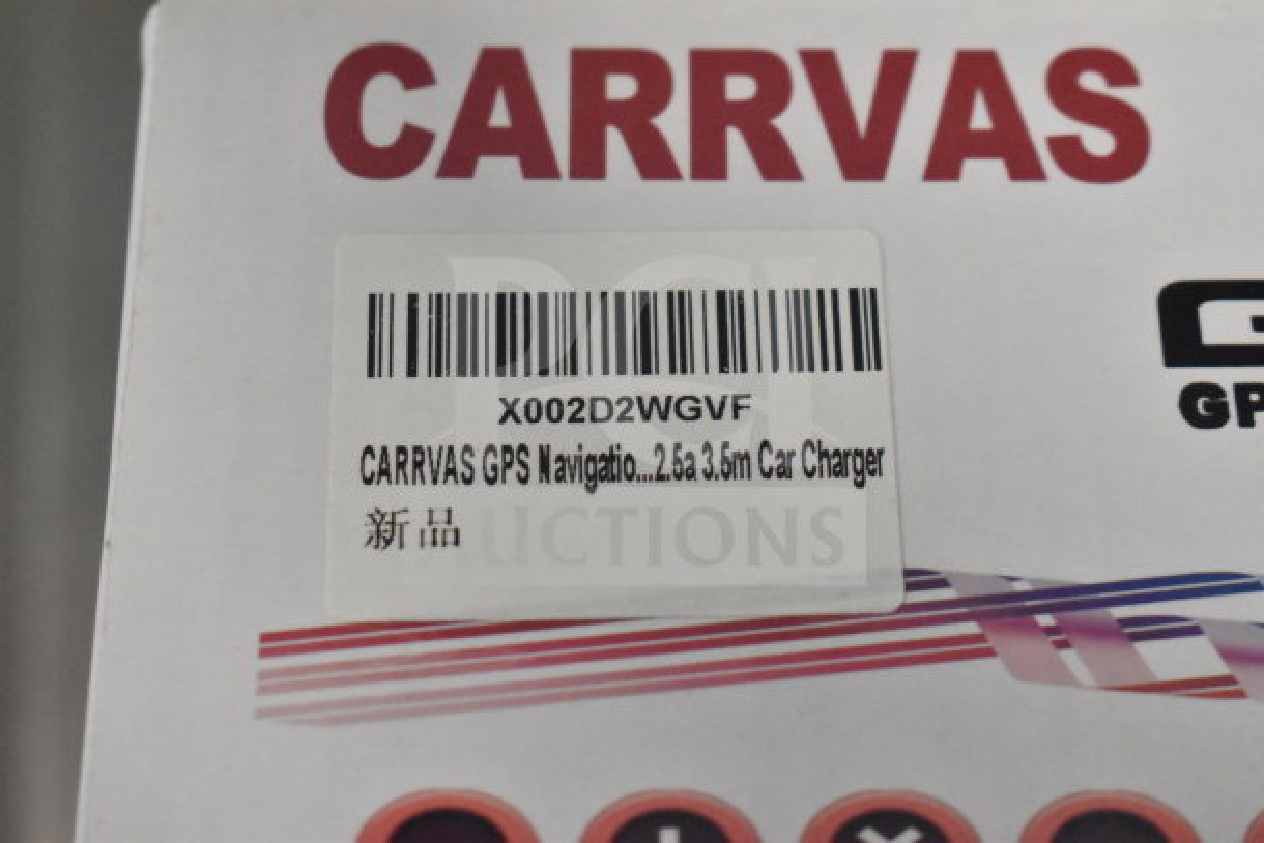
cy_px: 422
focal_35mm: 72
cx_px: 632
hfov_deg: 28.1
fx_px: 2528
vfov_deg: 18.9
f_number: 5.3
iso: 8000
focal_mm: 48
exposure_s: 1/80
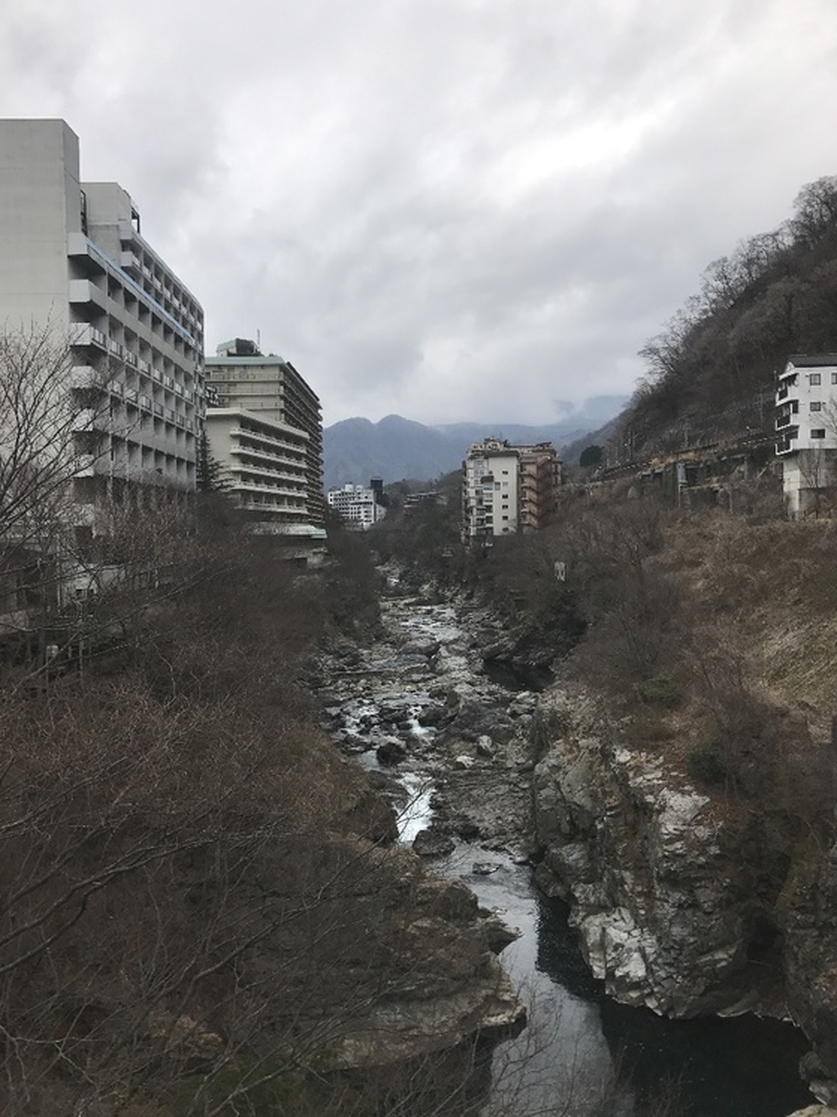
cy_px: 558
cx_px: 418
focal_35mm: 28
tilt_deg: +0.0
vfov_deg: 63.5
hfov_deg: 49.7
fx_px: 903
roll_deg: +1.4
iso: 20
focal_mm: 3.99
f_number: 1.8
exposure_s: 1/2660
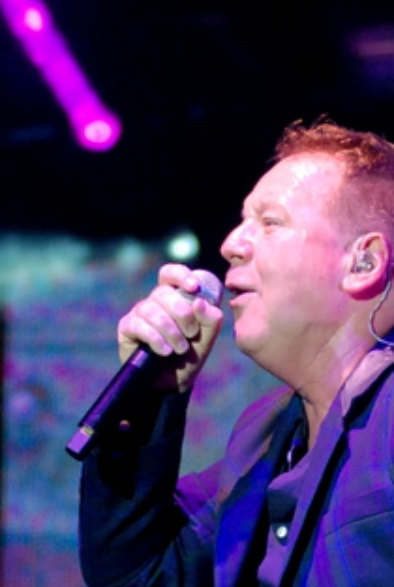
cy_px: 656
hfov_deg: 5.0
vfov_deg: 7.4
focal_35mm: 276
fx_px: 4511
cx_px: 351
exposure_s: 1/400
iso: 1600
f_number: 2.8
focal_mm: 80
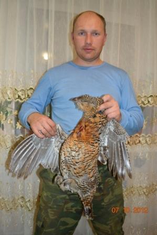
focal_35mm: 30
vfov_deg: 61.9
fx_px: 196
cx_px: 78
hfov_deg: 43.6
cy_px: 118
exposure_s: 1/60
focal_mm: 20
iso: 1800
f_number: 3.8
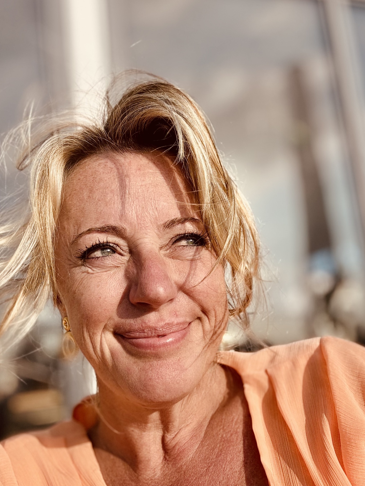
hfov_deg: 41.8
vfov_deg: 53.9
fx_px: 478
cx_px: 176
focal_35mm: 34
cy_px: 261
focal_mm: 2.69
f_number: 1.9
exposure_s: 1/1058
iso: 25
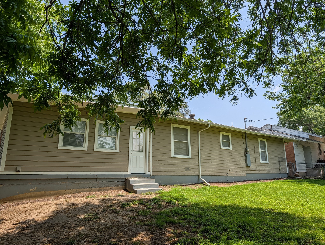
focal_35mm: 24
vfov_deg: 56.9
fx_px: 226
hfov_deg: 71.5
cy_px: 122
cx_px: 162
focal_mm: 6.9
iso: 21
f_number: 1.68
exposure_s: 1/1095
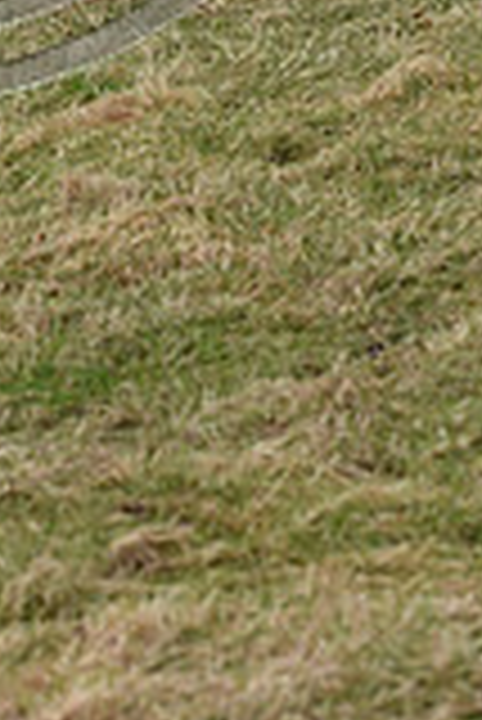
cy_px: -549
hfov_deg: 5.4
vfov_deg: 7.9
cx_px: -212
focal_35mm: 253
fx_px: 5070
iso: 720
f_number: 5.6
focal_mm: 70
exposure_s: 1/1250
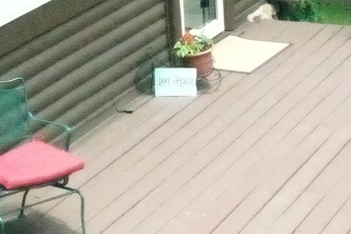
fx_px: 1394
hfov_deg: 14.2
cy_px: 197
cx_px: 317
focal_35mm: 143
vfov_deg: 9.6
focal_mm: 10.26
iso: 12800
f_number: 5
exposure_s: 1/8000
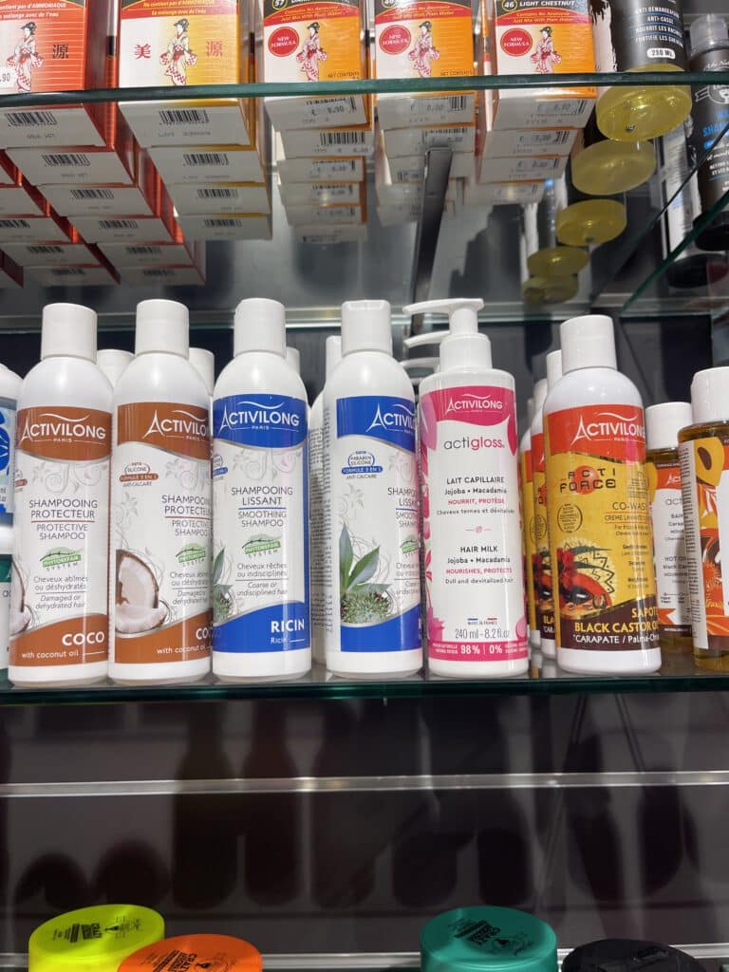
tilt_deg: +7.4
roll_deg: +1.3
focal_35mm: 25
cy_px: 486
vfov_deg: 69.4
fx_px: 702
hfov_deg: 54.9
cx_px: 364
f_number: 1.6
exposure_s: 1/100
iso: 40
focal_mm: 5.1
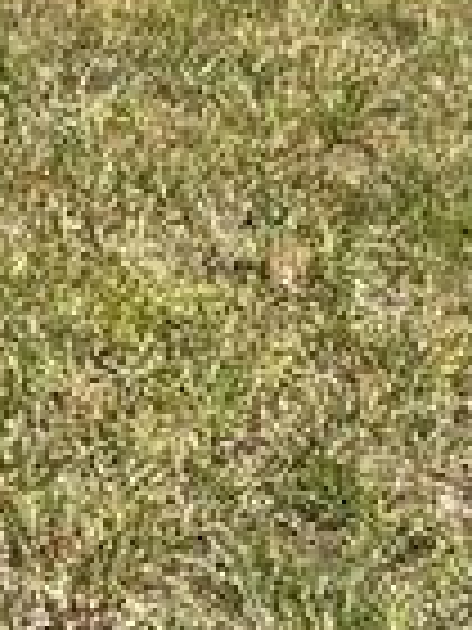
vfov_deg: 13.0
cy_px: -356
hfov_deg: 8.9
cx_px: -814
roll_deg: +3.1
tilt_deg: -12.6
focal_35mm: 143
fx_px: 2600
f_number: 1.6
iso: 50
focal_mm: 5.1
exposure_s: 1/3135
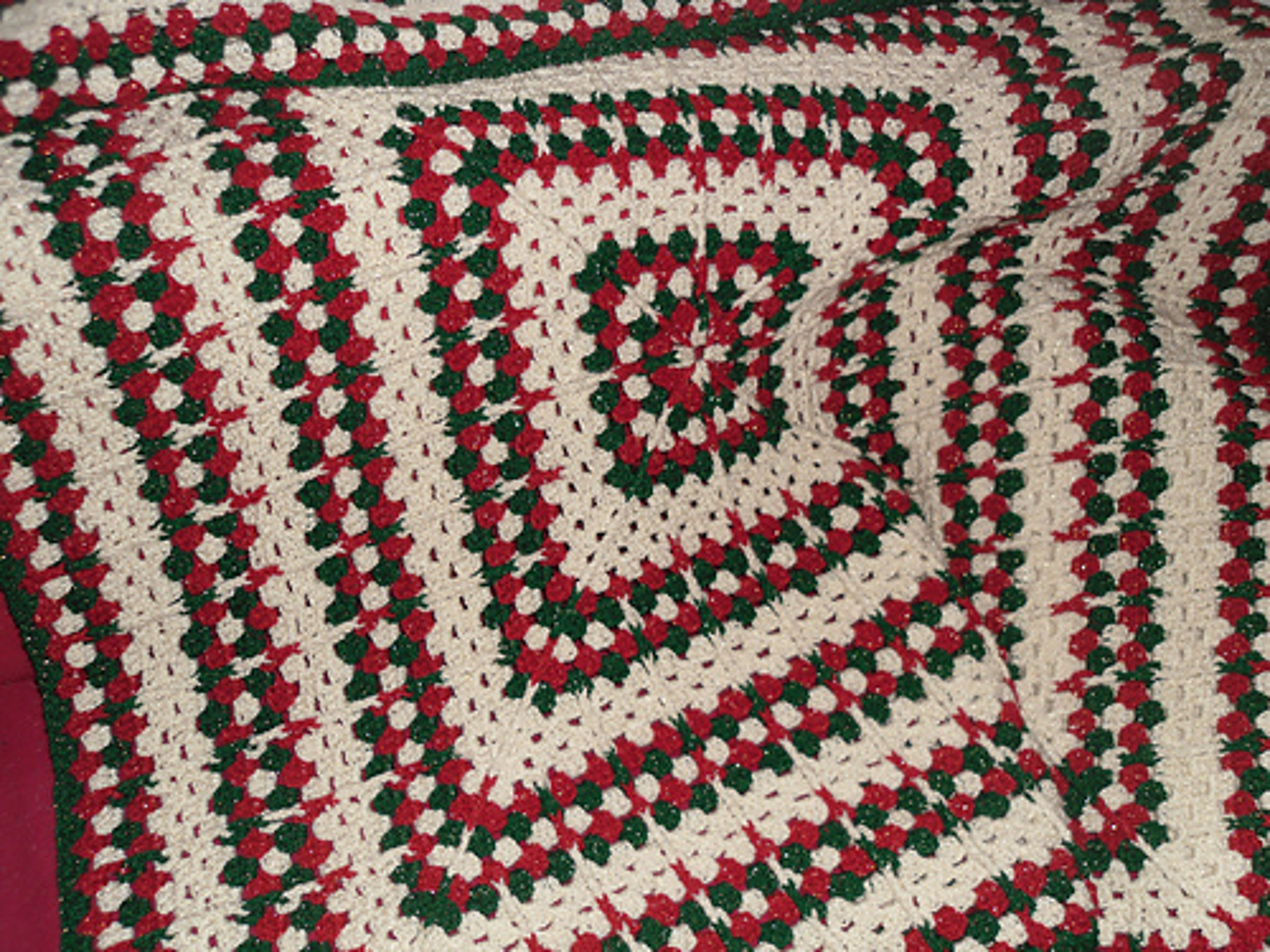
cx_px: 635
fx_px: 1247
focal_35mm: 34
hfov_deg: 54.0
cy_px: 476
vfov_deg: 41.8
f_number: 2.8
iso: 80
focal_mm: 6
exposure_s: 1/45
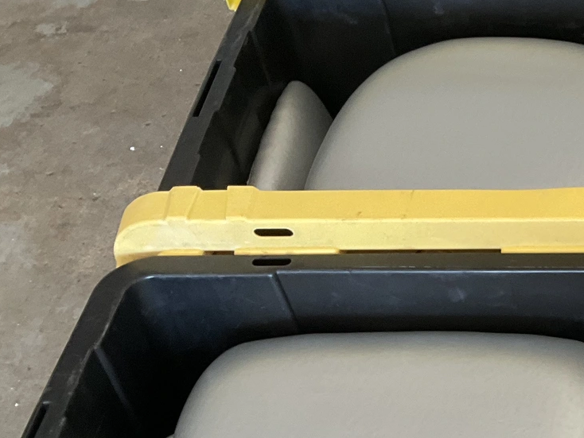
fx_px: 1333
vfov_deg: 18.4
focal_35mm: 79
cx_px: 727
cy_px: 385
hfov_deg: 22.5
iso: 64
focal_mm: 3
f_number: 1.8
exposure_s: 1/60
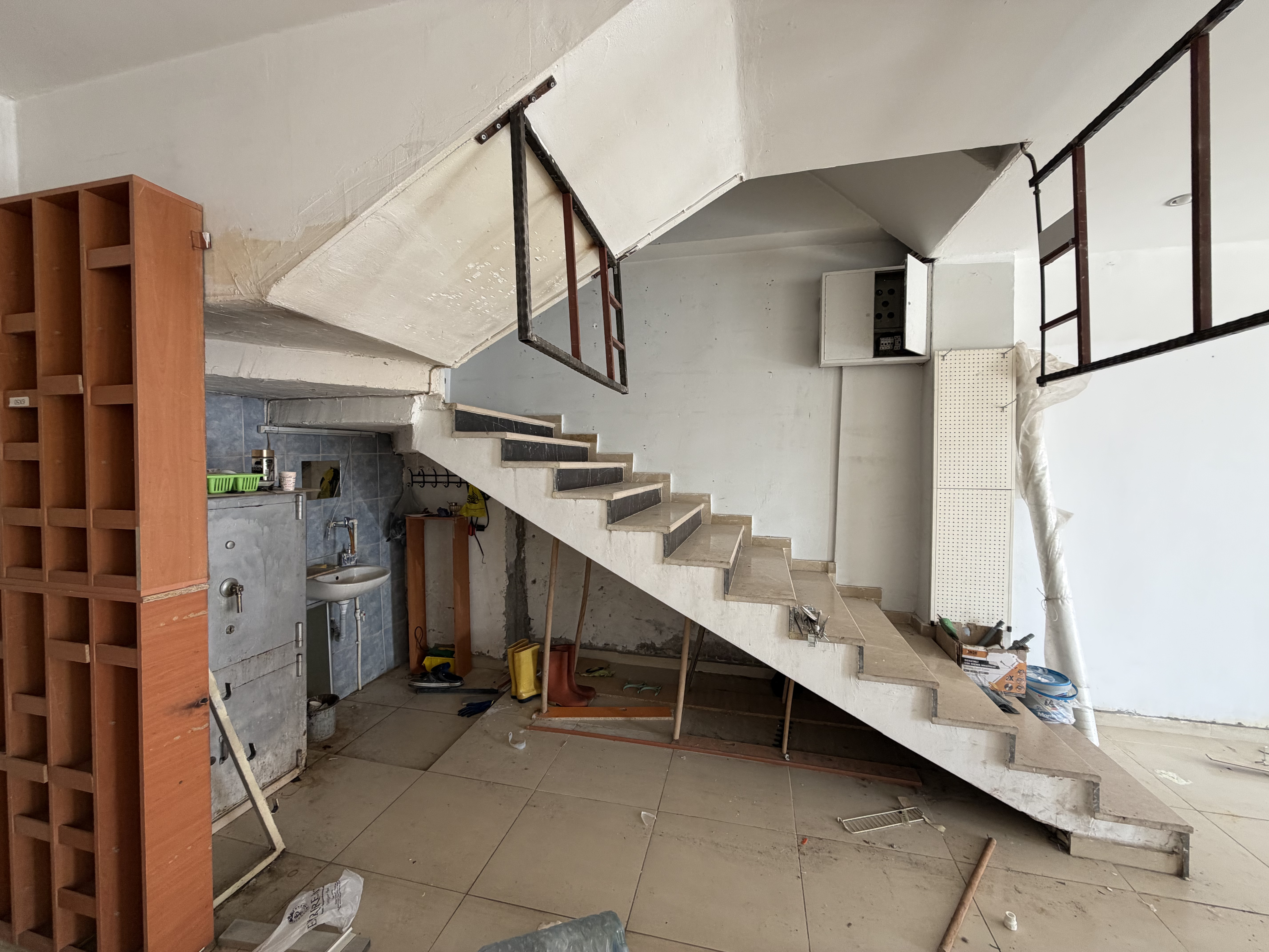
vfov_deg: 85.7
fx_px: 513
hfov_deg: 102.1
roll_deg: +0.2
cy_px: 476
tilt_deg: -1.8
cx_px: 634
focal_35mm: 14
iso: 160
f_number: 2.2
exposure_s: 1/121
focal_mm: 2.22
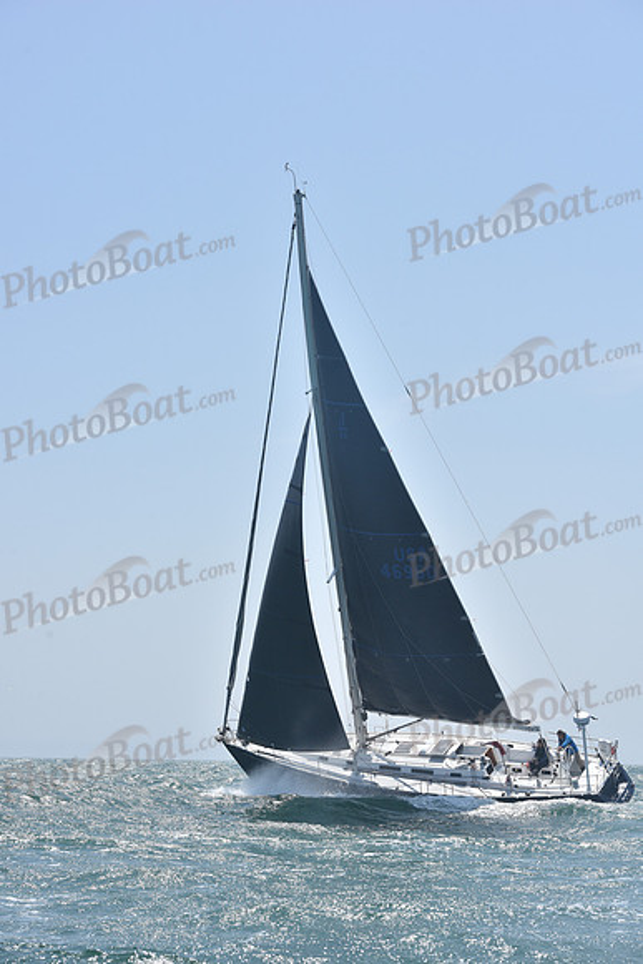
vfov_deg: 28.8
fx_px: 1874
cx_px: 322
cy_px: 482
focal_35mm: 70
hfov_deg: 19.5
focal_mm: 70
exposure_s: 1/1000
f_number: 10
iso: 320
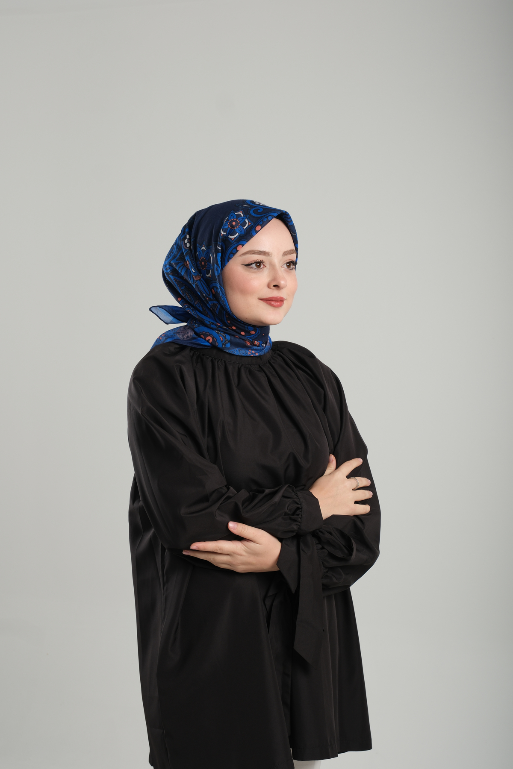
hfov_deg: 25.5
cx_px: 256
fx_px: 1133
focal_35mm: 53
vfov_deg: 37.5
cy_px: 384
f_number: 7.1
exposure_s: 1/256
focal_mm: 35.3
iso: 125
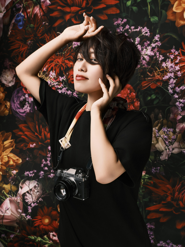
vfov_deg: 50.1
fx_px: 264
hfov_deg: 38.7
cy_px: 124
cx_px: 92
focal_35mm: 37
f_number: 10
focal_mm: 47.3
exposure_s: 1/125
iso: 250
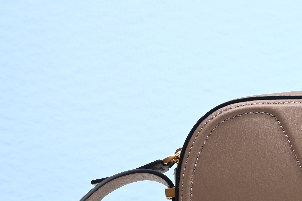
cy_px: 98
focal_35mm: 116
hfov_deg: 16.8
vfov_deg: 11.8
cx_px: 373
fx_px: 973
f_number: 16
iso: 100
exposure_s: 1/2
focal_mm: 39
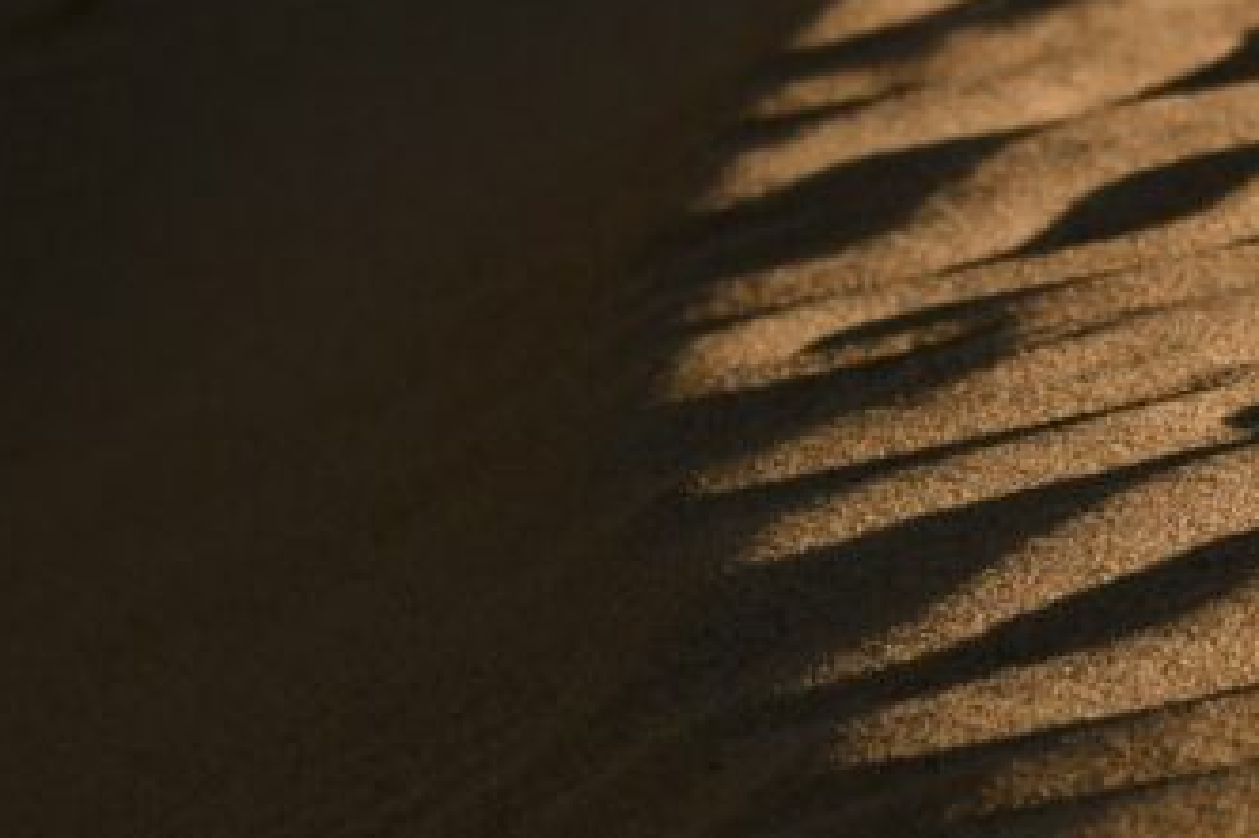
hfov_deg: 8.1
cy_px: 97
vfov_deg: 5.4
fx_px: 8843
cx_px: 982
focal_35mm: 253
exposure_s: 1/1600
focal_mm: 82
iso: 160
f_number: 5
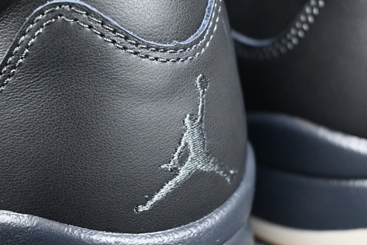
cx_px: 184
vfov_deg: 18.2
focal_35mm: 75
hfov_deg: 27.0
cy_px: 122
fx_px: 764
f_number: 6.3
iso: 3200
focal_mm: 50
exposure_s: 1/125
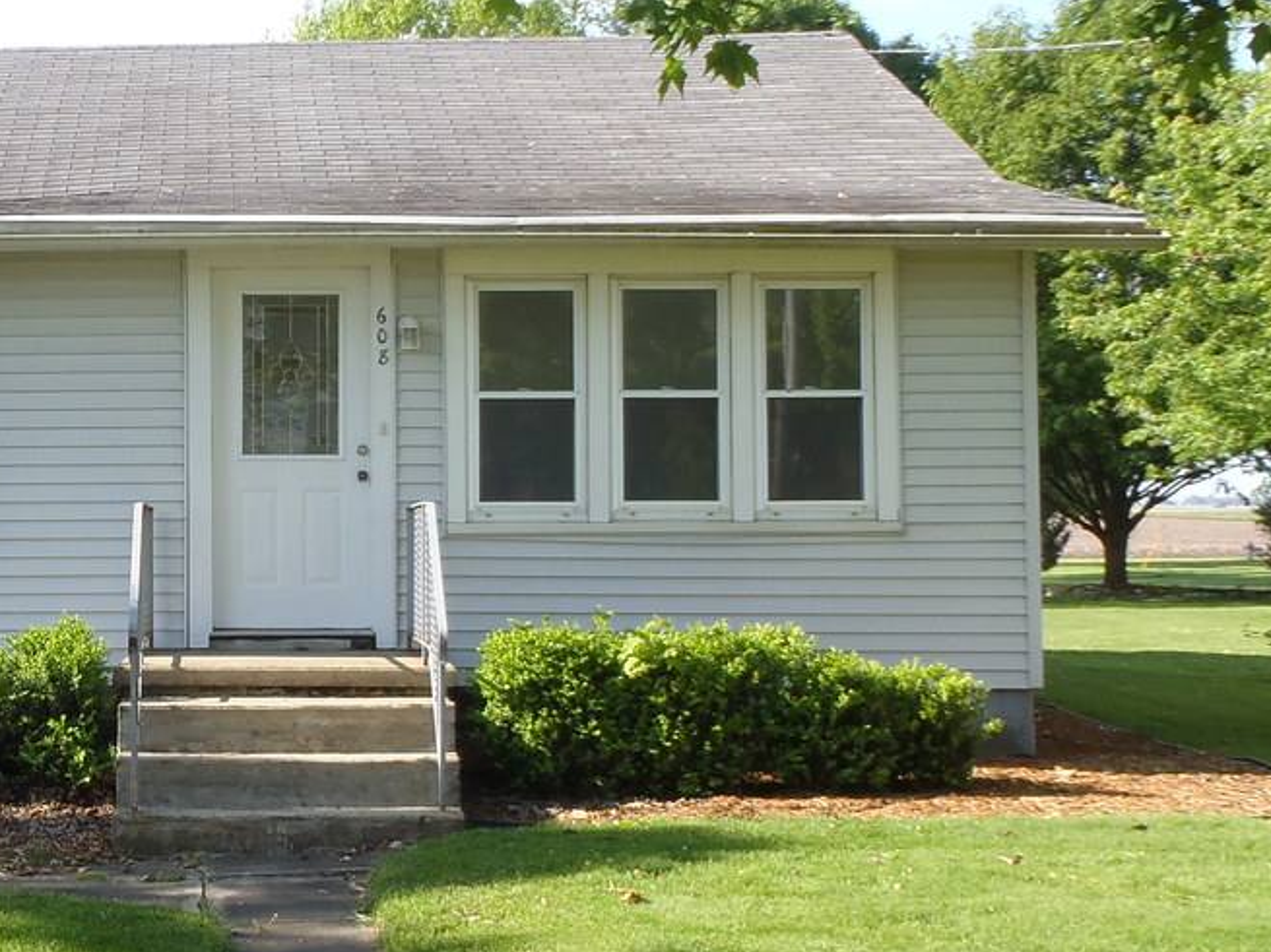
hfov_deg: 28.4
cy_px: 454
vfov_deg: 22.2
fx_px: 2423
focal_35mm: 66
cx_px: 169
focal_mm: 5.4
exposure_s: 1/160
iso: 80
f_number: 4.1
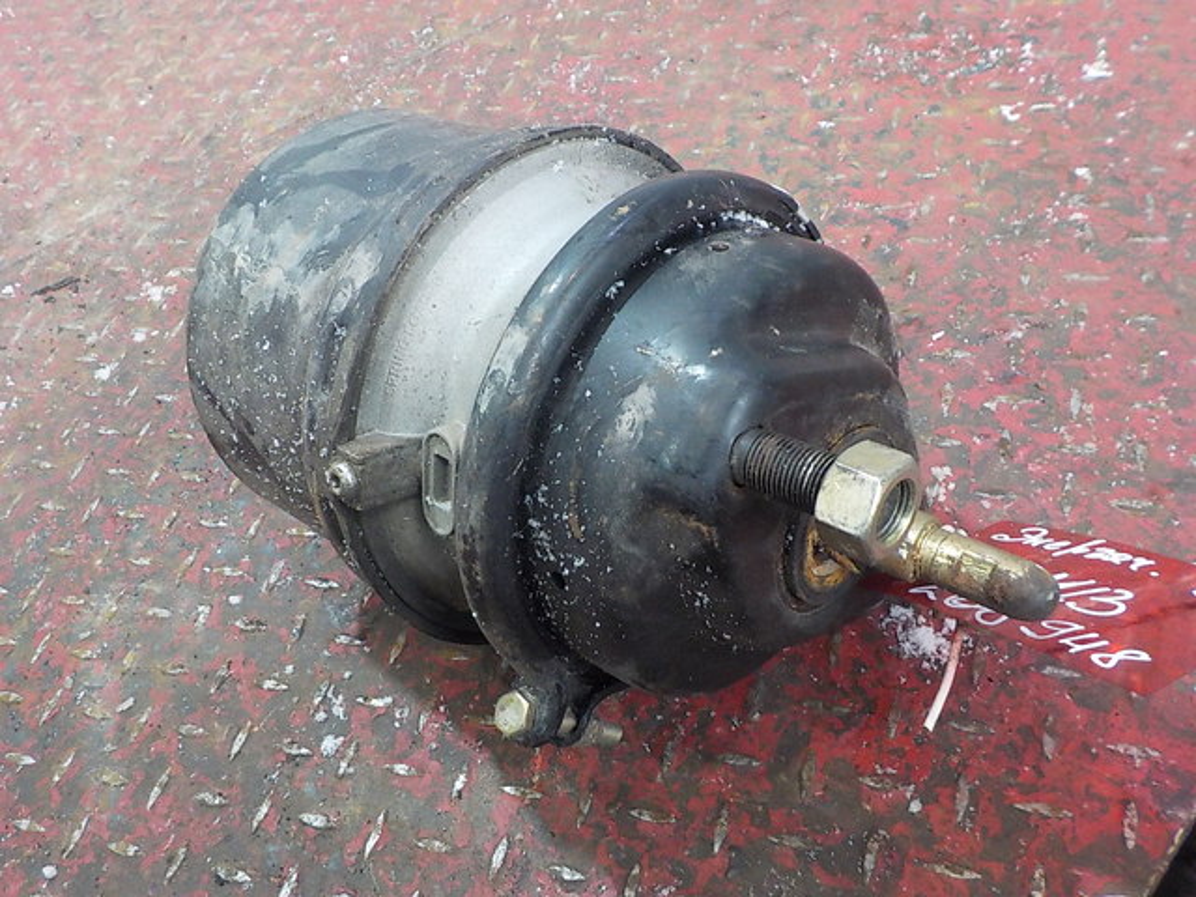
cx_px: 598
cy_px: 448
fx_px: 1037
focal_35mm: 30
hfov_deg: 60.0
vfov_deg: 46.8
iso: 400
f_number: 3.3
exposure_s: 1/25
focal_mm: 4.1
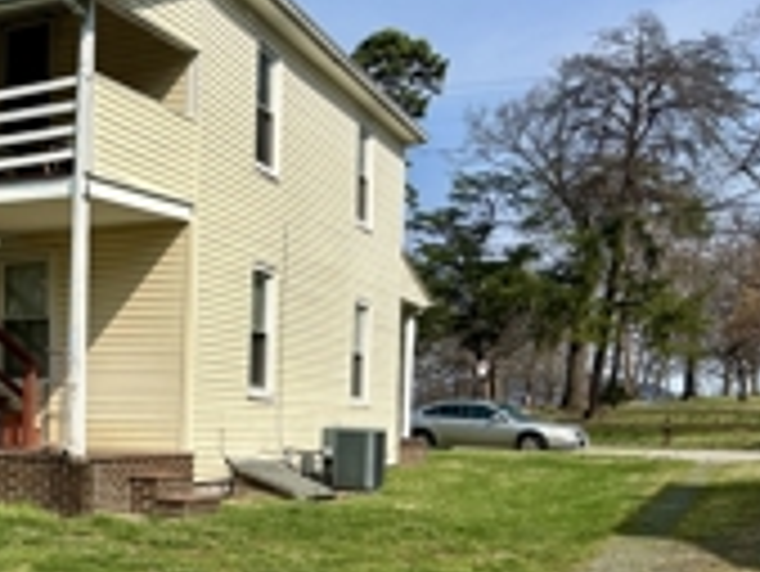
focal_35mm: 52
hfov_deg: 33.4
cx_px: -16
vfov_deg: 27.7
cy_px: 421
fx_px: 1142
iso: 80
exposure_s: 1/6211
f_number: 1.78
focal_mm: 6.86
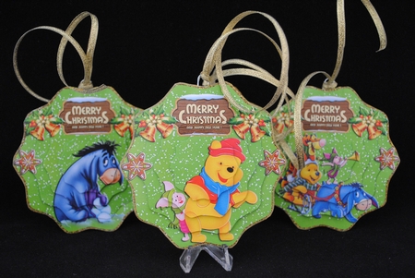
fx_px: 588
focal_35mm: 51
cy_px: 139
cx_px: 208
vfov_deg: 26.5
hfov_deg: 38.8
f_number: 5
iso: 800
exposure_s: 1/30
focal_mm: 34
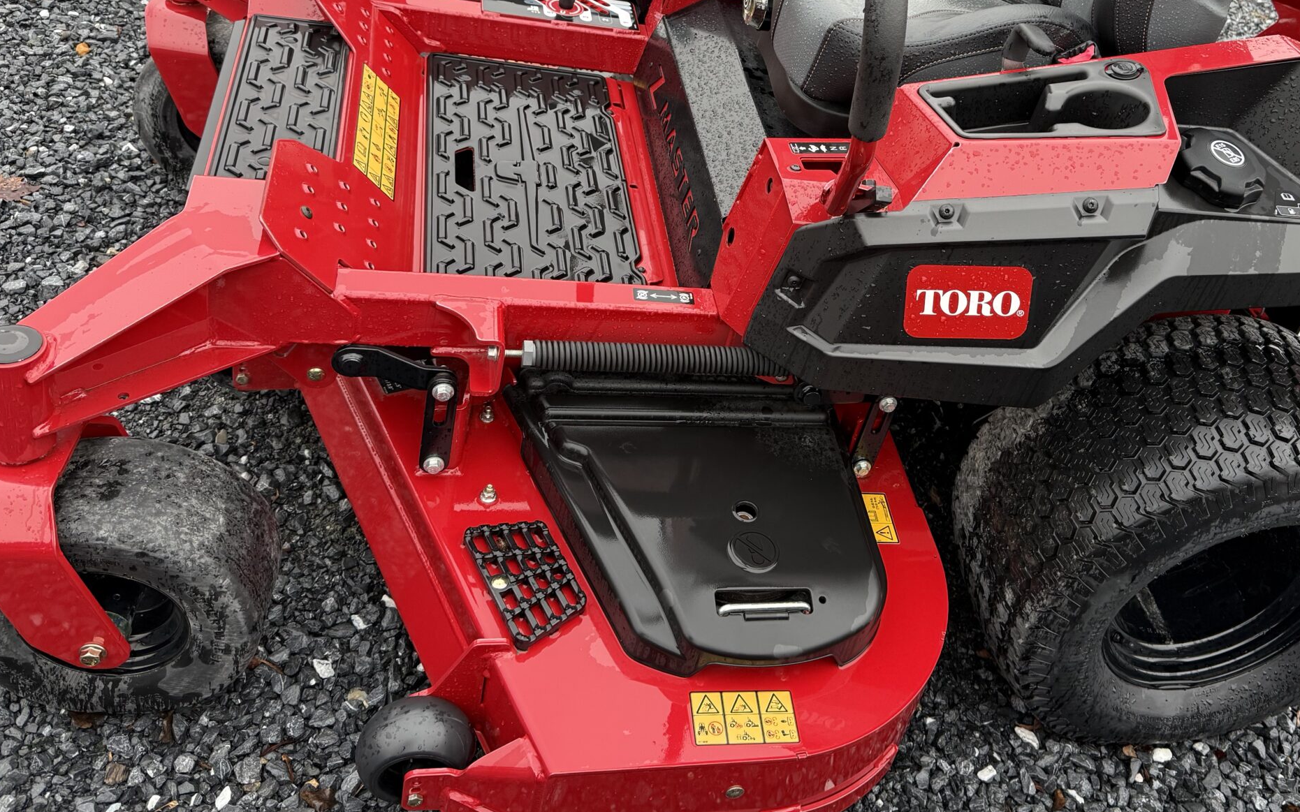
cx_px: 796
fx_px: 1240
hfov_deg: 54.8
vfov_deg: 35.7
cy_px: 230
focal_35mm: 35
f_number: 1.78
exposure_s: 1/121
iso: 160
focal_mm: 6.76
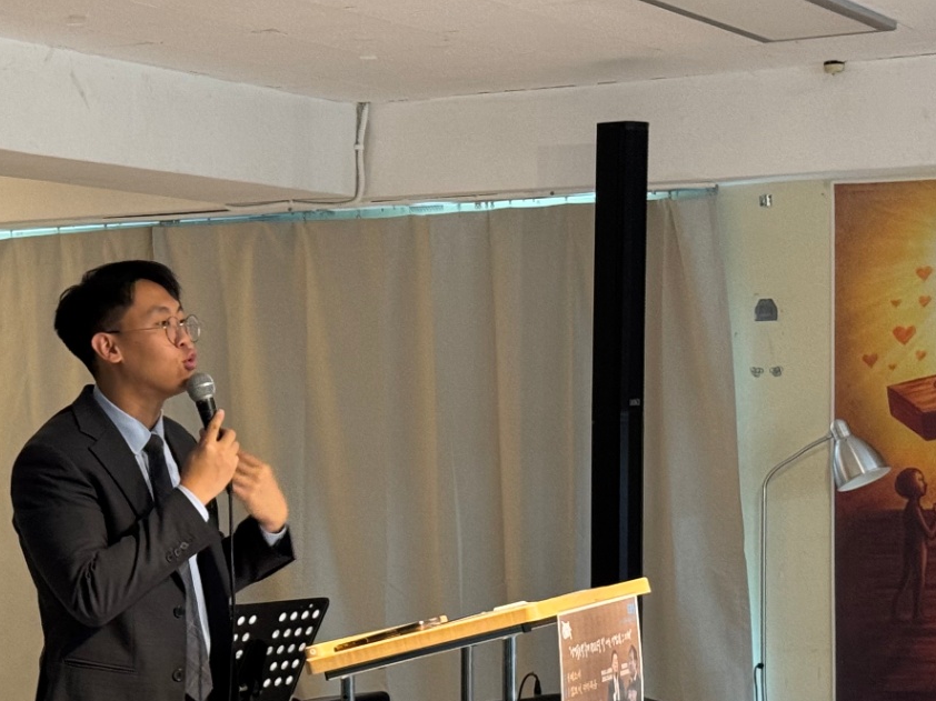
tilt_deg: -2.1
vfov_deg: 14.2
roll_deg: +2.0
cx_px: 4
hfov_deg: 18.4
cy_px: 473
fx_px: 2811
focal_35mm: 104
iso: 320
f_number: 1.78
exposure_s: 1/40
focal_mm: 6.76
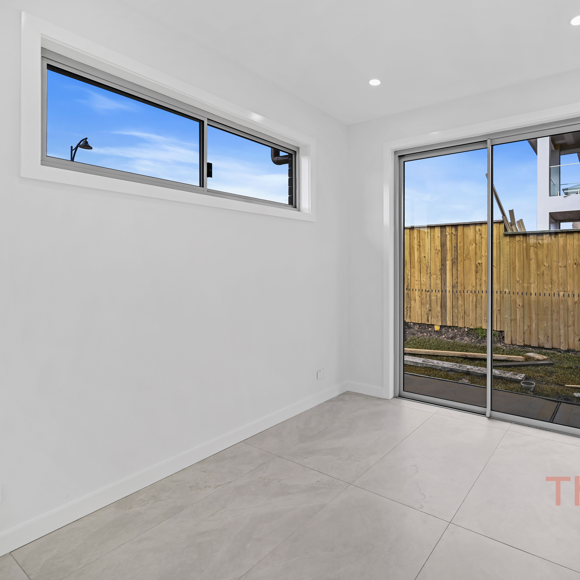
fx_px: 341
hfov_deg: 78.1
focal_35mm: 18
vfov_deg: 80.7
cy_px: 290
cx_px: 387
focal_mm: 14
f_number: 4.5
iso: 100
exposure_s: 1/40
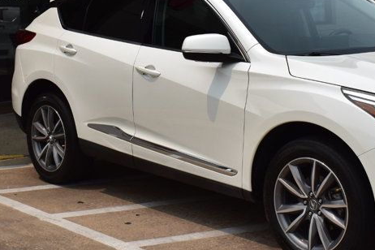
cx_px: 166
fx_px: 866
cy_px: 40
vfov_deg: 16.3
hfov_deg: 24.4
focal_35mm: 83
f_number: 11
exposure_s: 1/500
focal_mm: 25
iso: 200
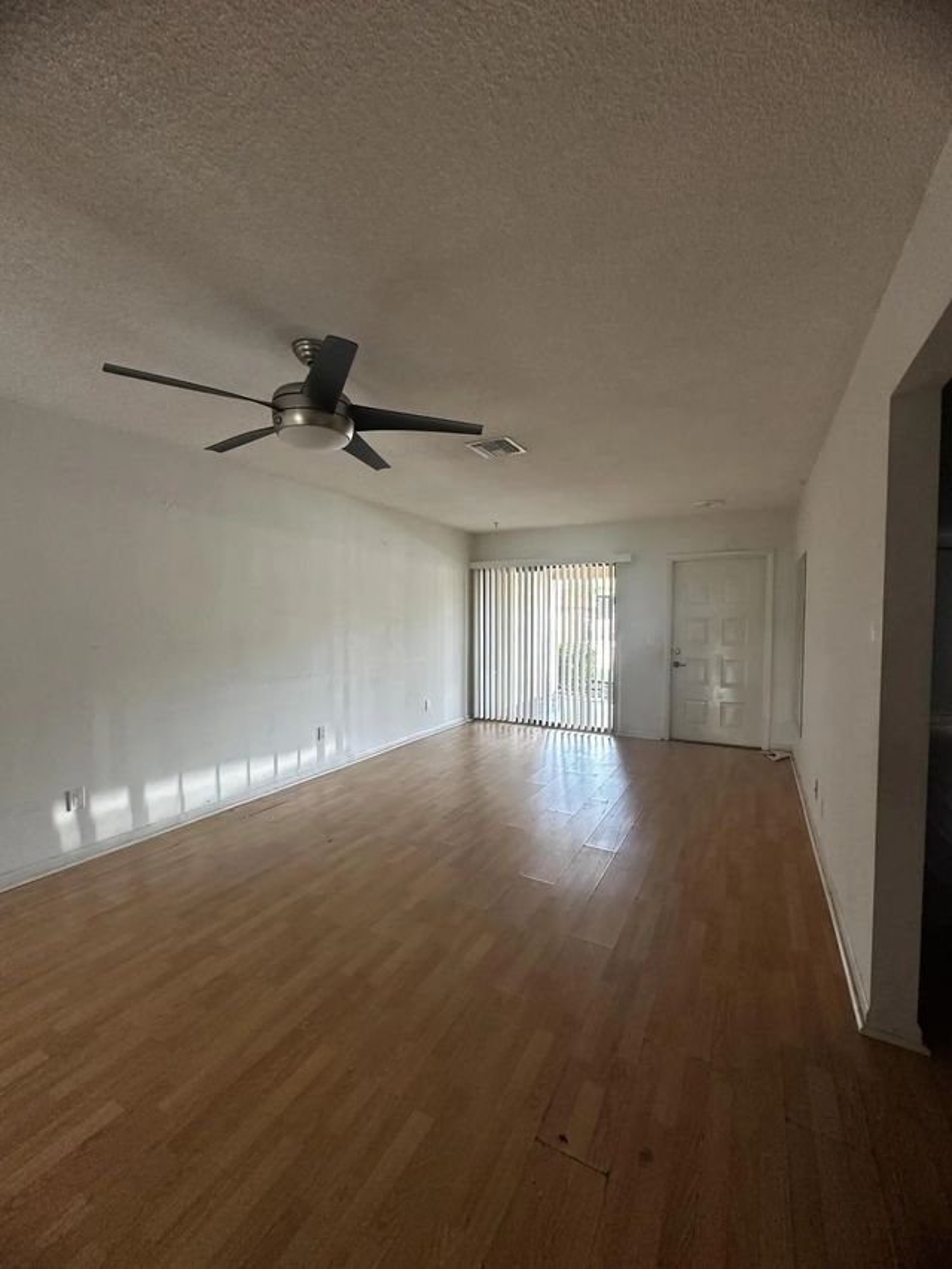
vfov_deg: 102.1
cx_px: 476
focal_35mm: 14
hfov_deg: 85.7
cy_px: 634
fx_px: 513
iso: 250
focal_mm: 2.22
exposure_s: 1/99
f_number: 2.2
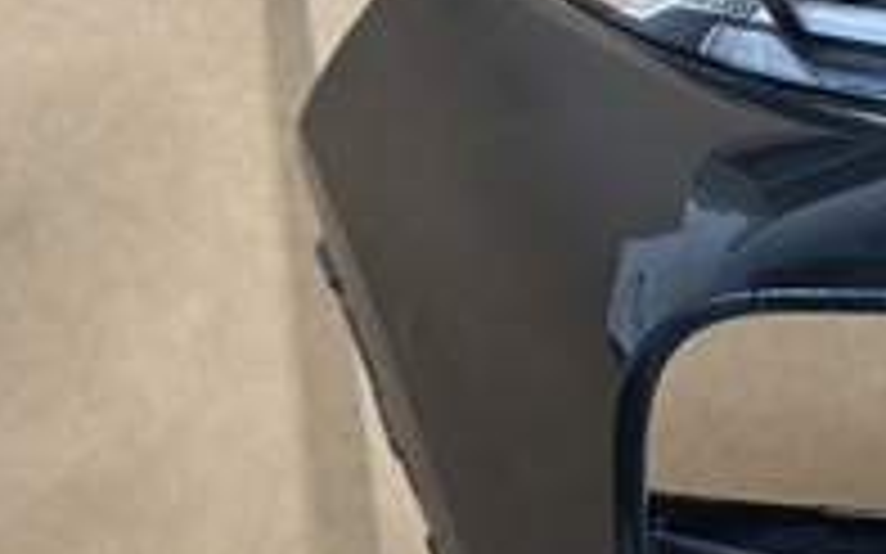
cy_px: 610
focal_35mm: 165
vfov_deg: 7.9
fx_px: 3983
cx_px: 1250
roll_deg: -0.5
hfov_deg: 12.2
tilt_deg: -32.1
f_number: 1.78
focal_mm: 6.86
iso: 400
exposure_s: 1/33
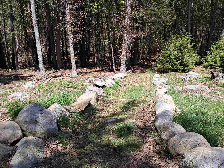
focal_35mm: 28
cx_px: 113
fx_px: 181
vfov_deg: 49.8
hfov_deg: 63.4
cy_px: 85
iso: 50
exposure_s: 1/438
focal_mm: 4
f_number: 1.8
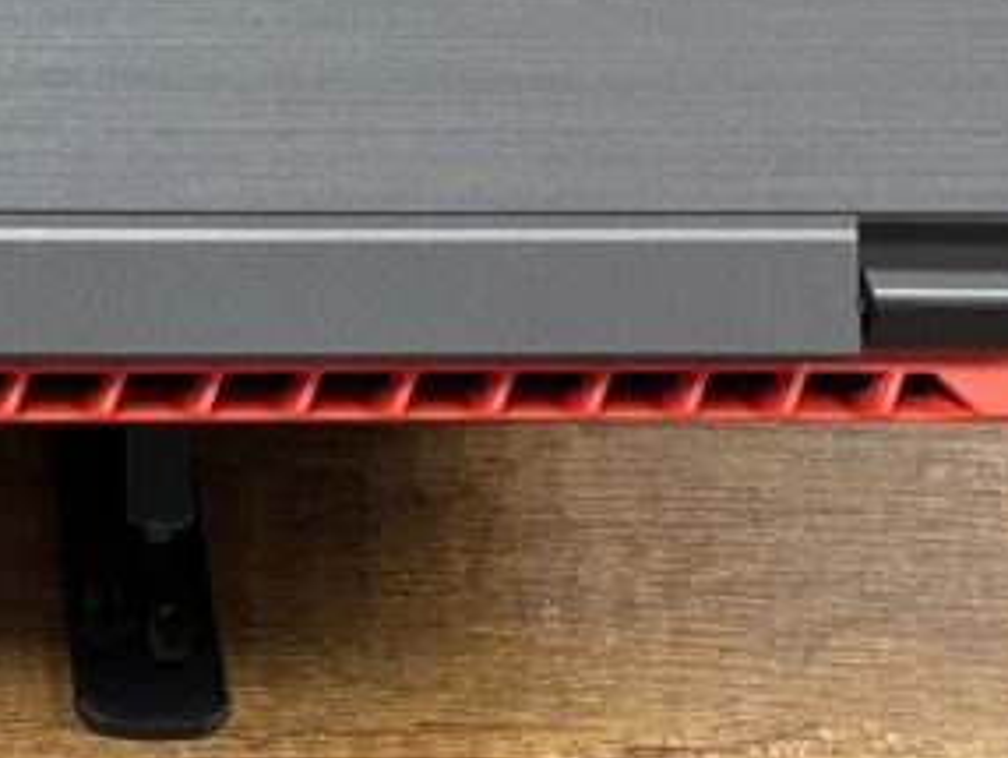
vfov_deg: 12.2
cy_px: -691
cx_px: -324
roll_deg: -0.1
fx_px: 3177
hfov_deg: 16.9
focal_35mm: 109
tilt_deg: -39.3
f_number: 1.6
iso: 160
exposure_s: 1/50
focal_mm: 5.96
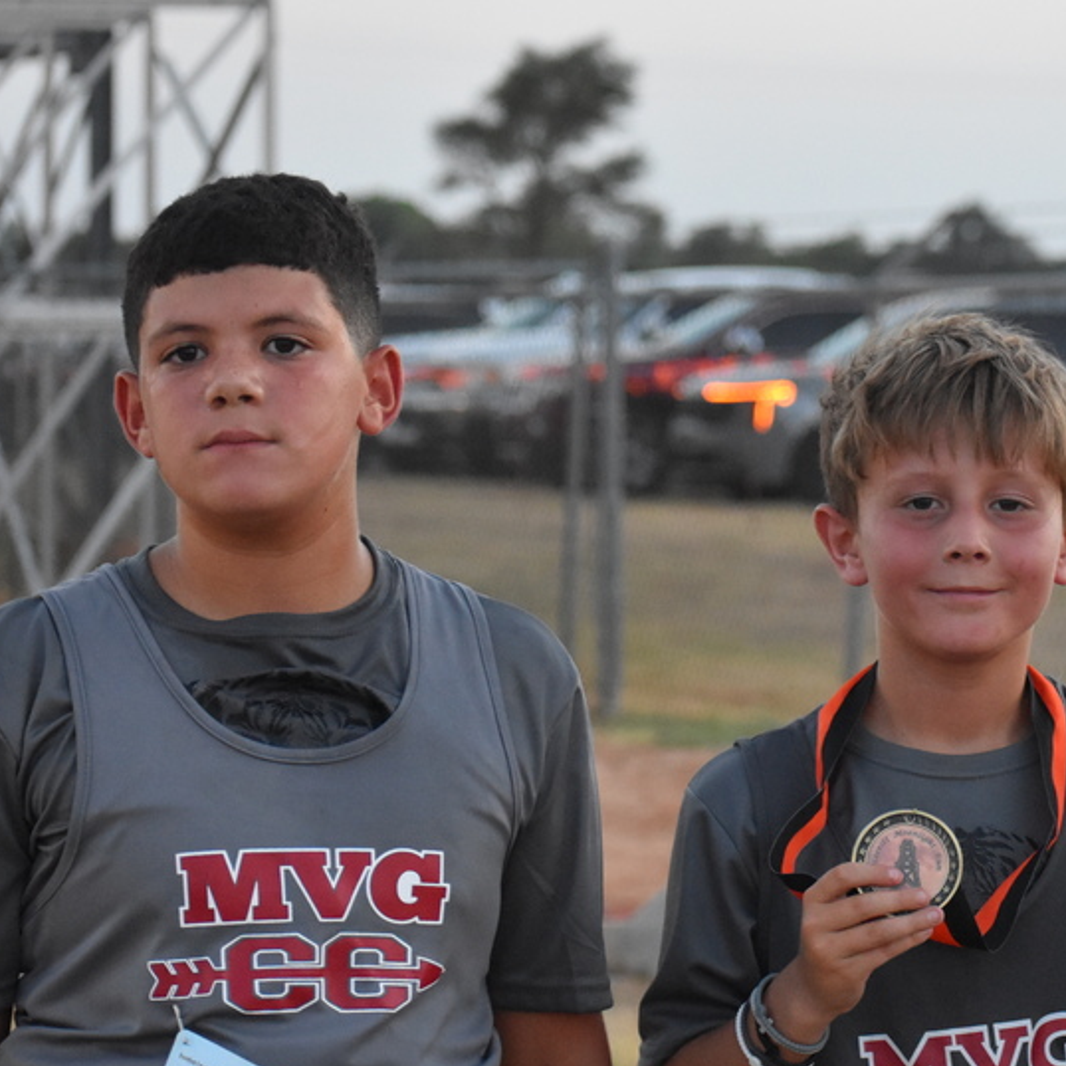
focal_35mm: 170
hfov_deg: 10.3
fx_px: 5923
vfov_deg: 10.3
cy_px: 514
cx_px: 797
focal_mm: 70
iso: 3200
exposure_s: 1/200
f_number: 4.5
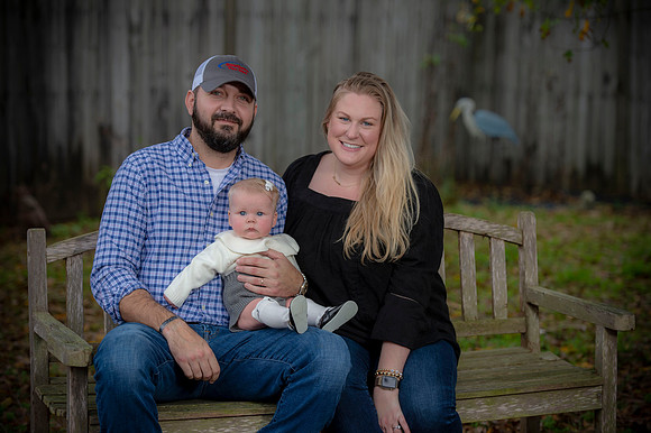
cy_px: 216
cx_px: 326
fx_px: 1807
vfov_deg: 13.7
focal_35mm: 100
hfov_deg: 20.4
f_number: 3.5
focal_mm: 100
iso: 160
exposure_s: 1/200
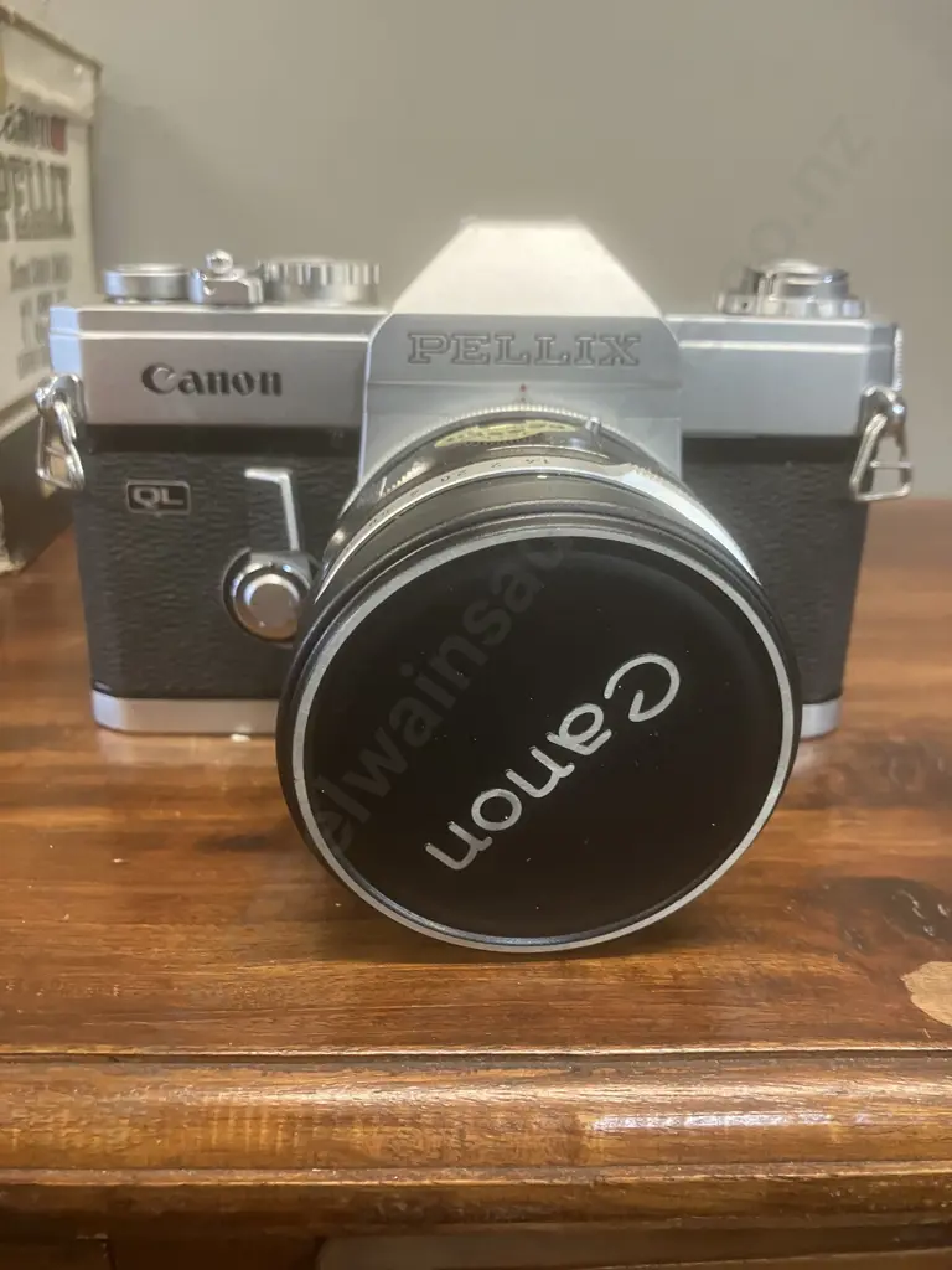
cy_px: 635
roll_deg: -1.3
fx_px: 1027
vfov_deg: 63.4
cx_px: 476
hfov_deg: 49.7
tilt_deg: -19.1
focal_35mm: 28
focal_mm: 3.99
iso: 320
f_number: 1.8
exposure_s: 1/33
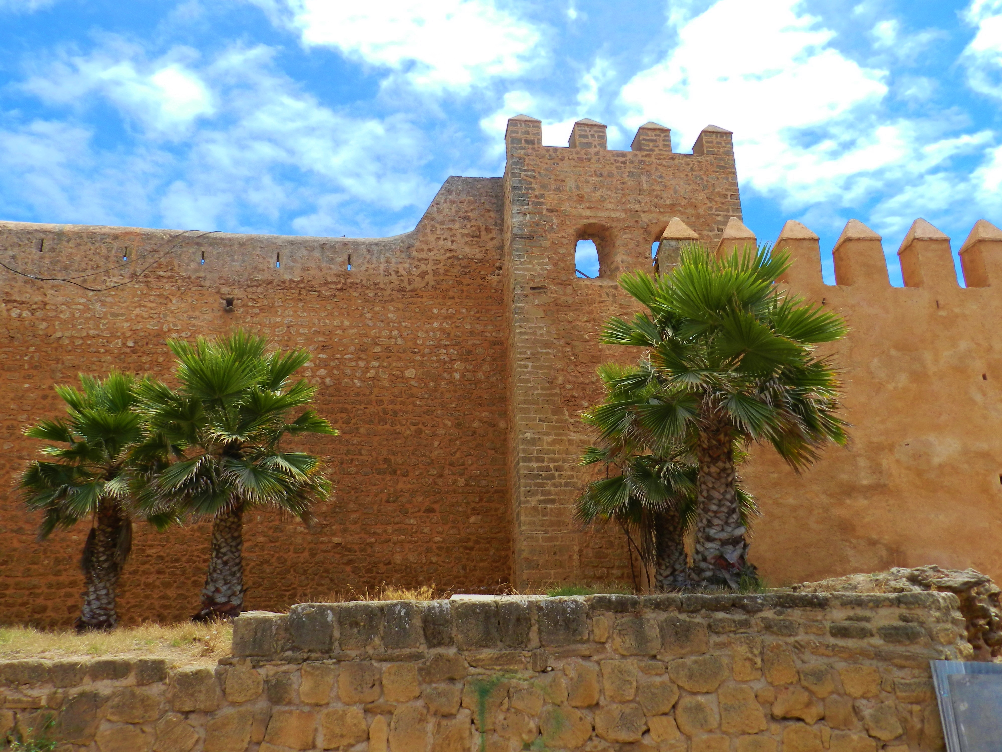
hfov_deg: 63.4
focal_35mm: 28
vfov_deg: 49.7
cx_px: 501
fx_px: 810
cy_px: 376
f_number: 4
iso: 160
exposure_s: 1/800
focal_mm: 5
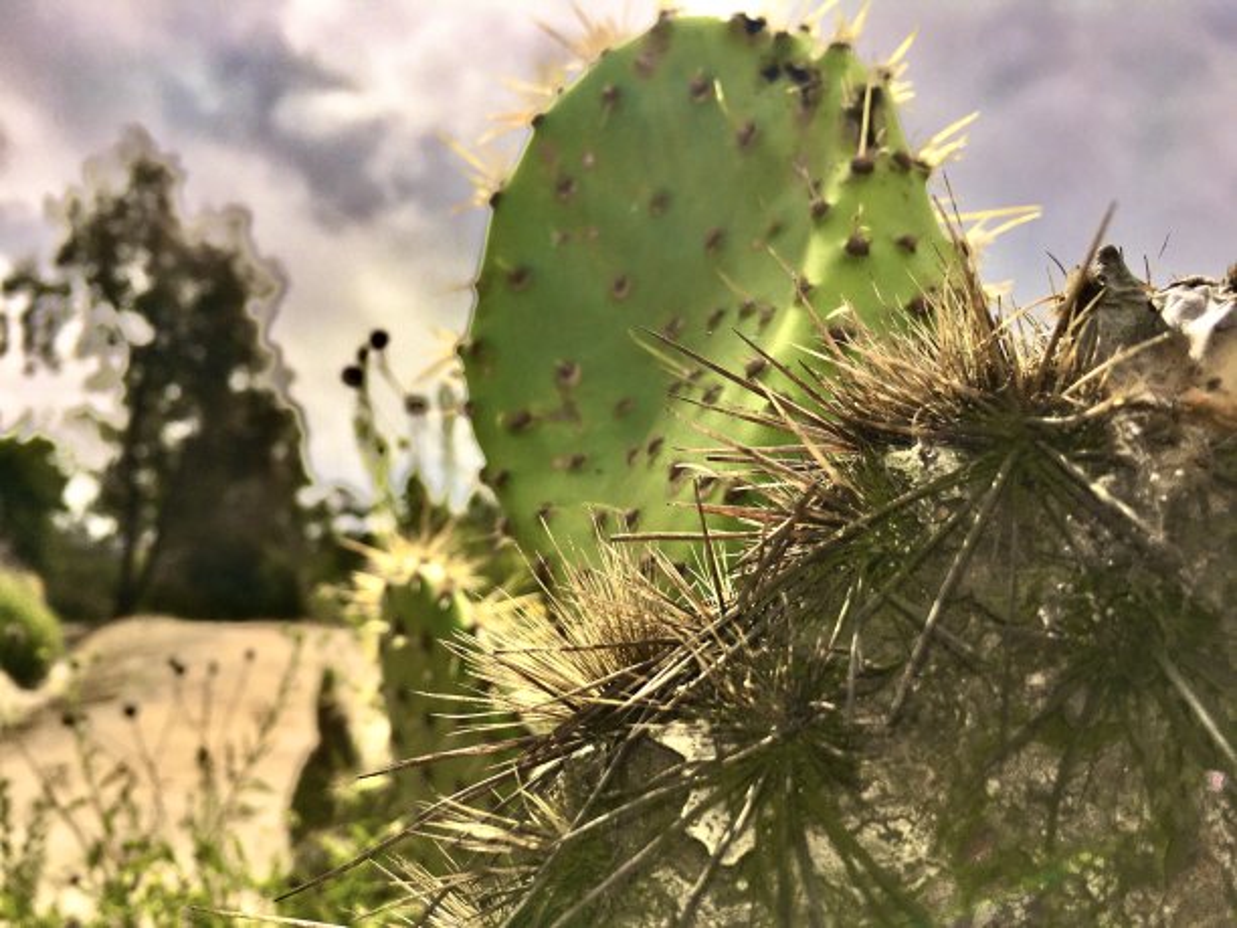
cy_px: 464
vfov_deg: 48.2
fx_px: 1036
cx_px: 618
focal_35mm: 29
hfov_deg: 61.7
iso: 32
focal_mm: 4.15
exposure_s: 1/2959
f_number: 2.2
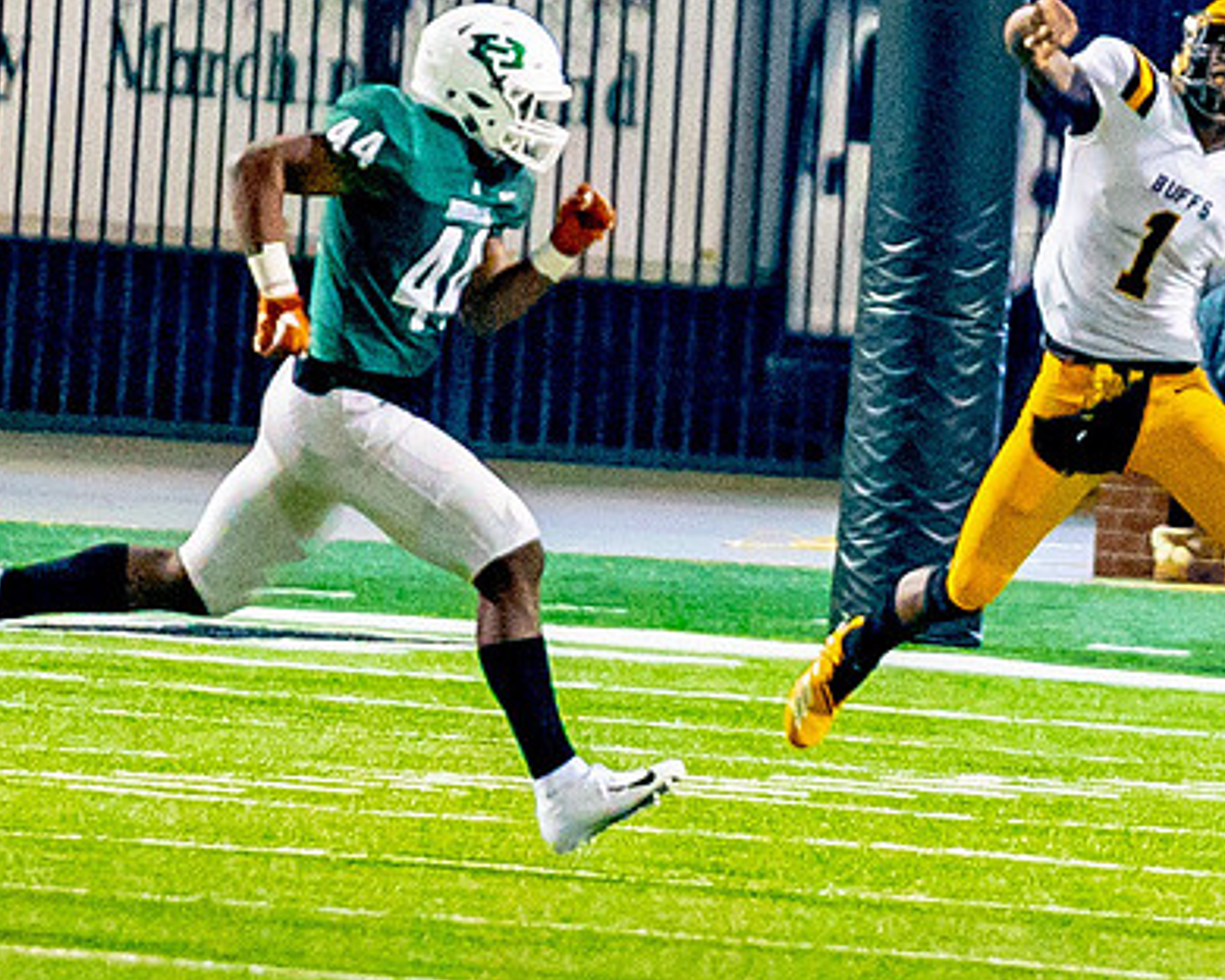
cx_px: 1393
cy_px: 76
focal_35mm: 927
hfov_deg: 2.1
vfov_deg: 1.7
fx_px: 33609
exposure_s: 1/1500
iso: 5000
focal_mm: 200
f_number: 2.8
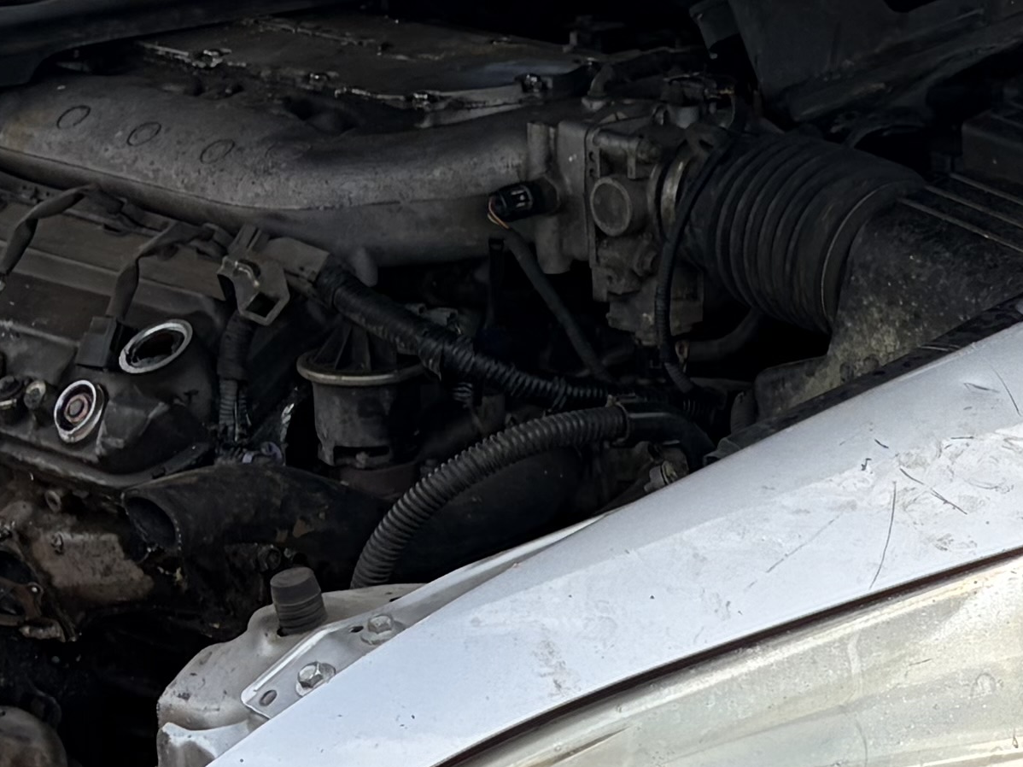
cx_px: 1243
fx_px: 3664
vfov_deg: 11.9
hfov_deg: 15.3
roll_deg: -1.5
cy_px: 231
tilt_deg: -11.5
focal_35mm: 124
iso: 50
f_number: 1.6
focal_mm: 5.96
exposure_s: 1/2639
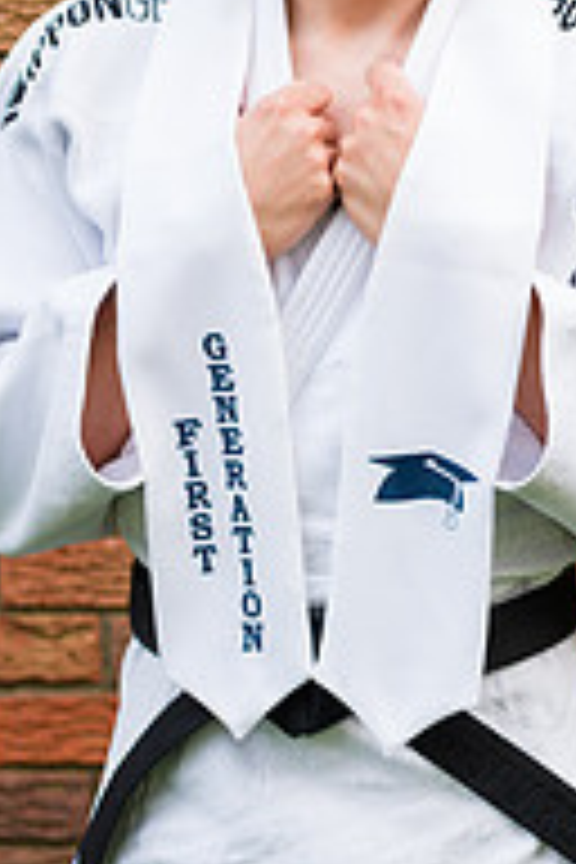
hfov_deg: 5.6
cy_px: 126
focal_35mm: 246
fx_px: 5904
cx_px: 484
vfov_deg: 8.3
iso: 200
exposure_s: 1/640
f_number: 3.2
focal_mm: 105
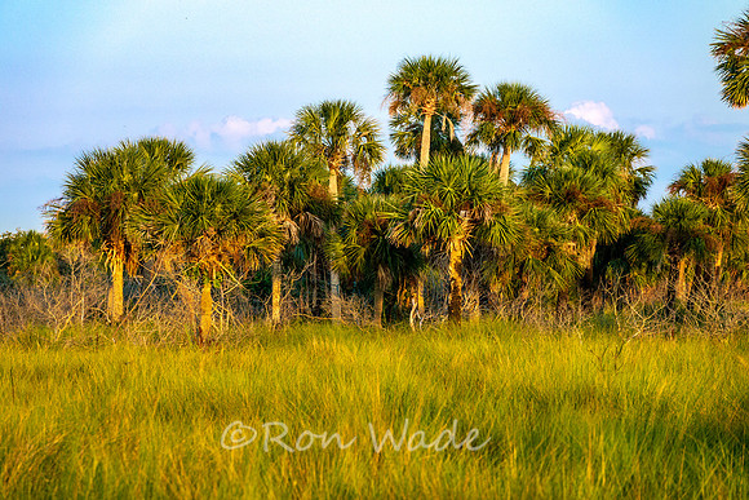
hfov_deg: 9.3
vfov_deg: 6.2
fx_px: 4599
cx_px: 374
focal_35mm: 221
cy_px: 250
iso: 800
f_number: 4.5
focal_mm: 81.1
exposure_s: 1/500
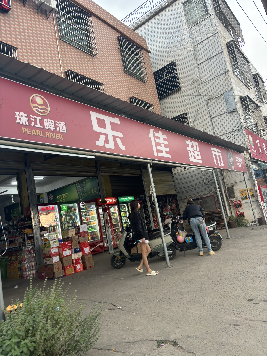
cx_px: 134
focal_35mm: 26
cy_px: 178
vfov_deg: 67.3
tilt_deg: +9.3
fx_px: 267
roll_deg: +9.8
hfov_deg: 53.1
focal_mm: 5.96
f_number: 1.6
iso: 80
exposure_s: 1/87
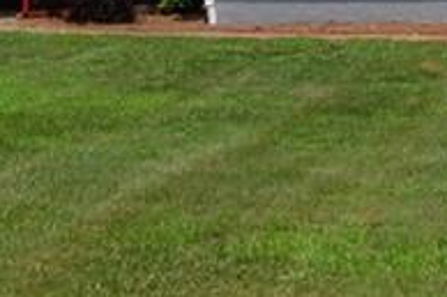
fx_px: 1960
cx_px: 551
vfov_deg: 8.2
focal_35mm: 158
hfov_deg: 12.7
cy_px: -334
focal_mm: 20
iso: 100
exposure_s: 1/250
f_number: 8
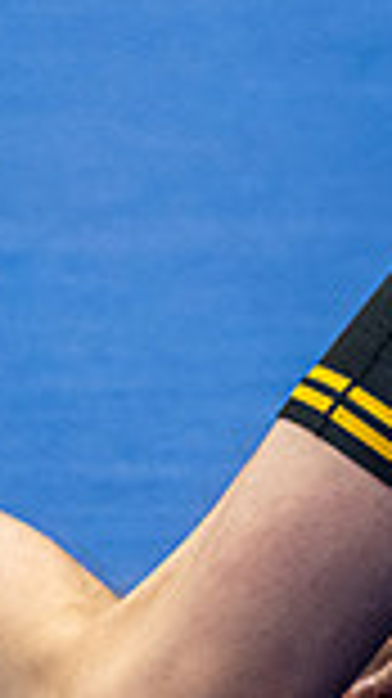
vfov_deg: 6.3
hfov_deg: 3.5
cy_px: 45
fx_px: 6293
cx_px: 976
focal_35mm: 340
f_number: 2.8
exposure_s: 1/800
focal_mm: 70
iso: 5000
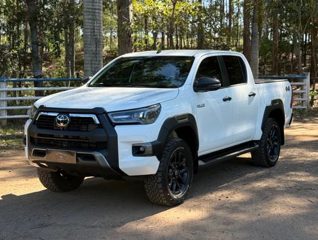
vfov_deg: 30.3
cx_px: 159
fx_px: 442
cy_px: 120
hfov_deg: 39.6
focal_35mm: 48
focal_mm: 6.76
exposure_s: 1/962
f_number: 1.78
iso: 64
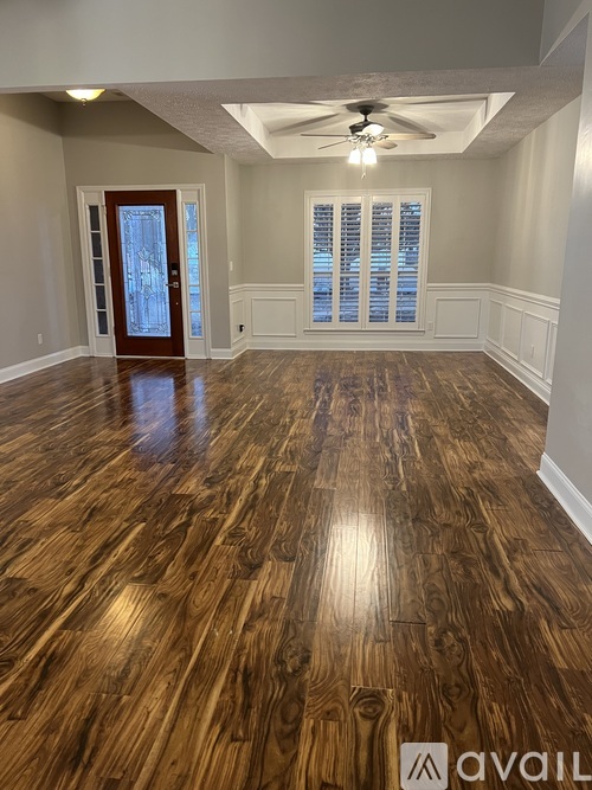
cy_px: 395
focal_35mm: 26
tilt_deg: -12.3
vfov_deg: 67.3
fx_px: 593
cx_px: 296
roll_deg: +0.2
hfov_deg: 53.0
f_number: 1.5
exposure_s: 1/60
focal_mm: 5.7
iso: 320
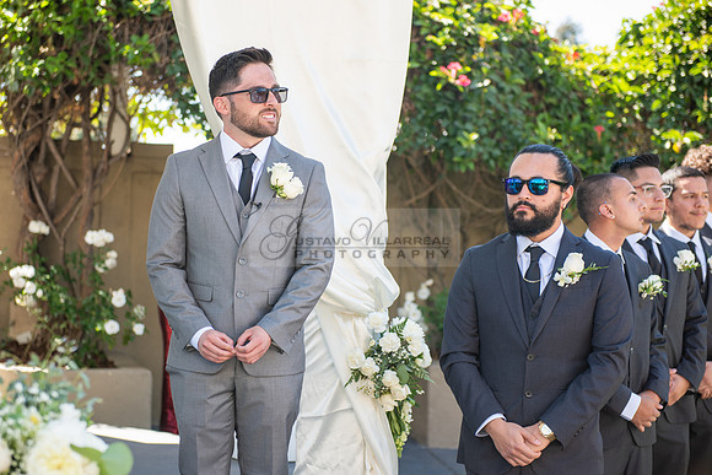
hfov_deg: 25.9
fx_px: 1549
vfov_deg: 17.4
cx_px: 314
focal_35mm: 78
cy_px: 245
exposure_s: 1/250
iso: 100
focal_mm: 70
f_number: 3.2
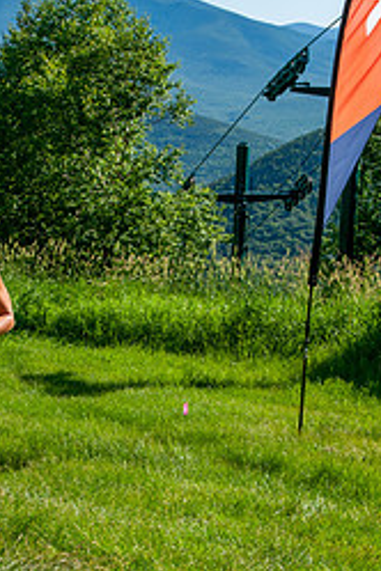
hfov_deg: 14.8
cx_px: 127
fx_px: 1460
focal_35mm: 92
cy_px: 399
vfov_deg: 22.0
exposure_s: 1/400
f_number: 8
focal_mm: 34
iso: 200
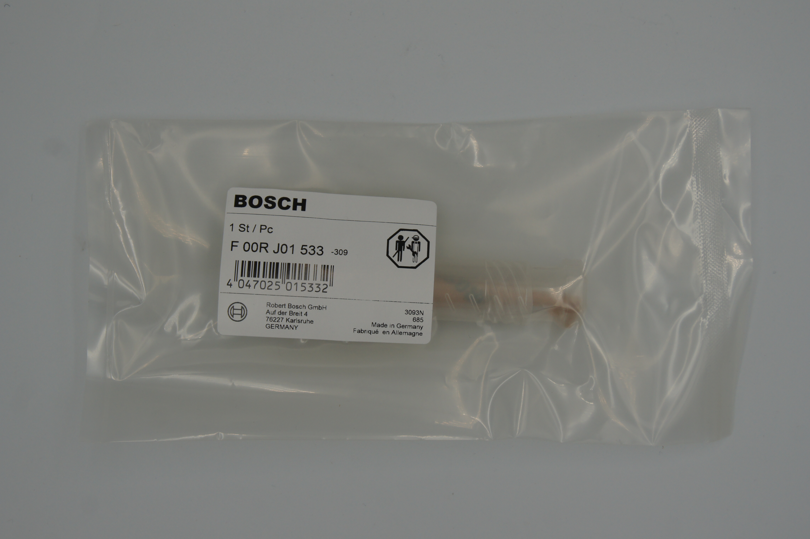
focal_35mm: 60
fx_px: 1349
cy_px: 270
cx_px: 405
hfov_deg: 33.4
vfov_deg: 22.6
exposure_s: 1/500
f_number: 5.6
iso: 200
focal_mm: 40
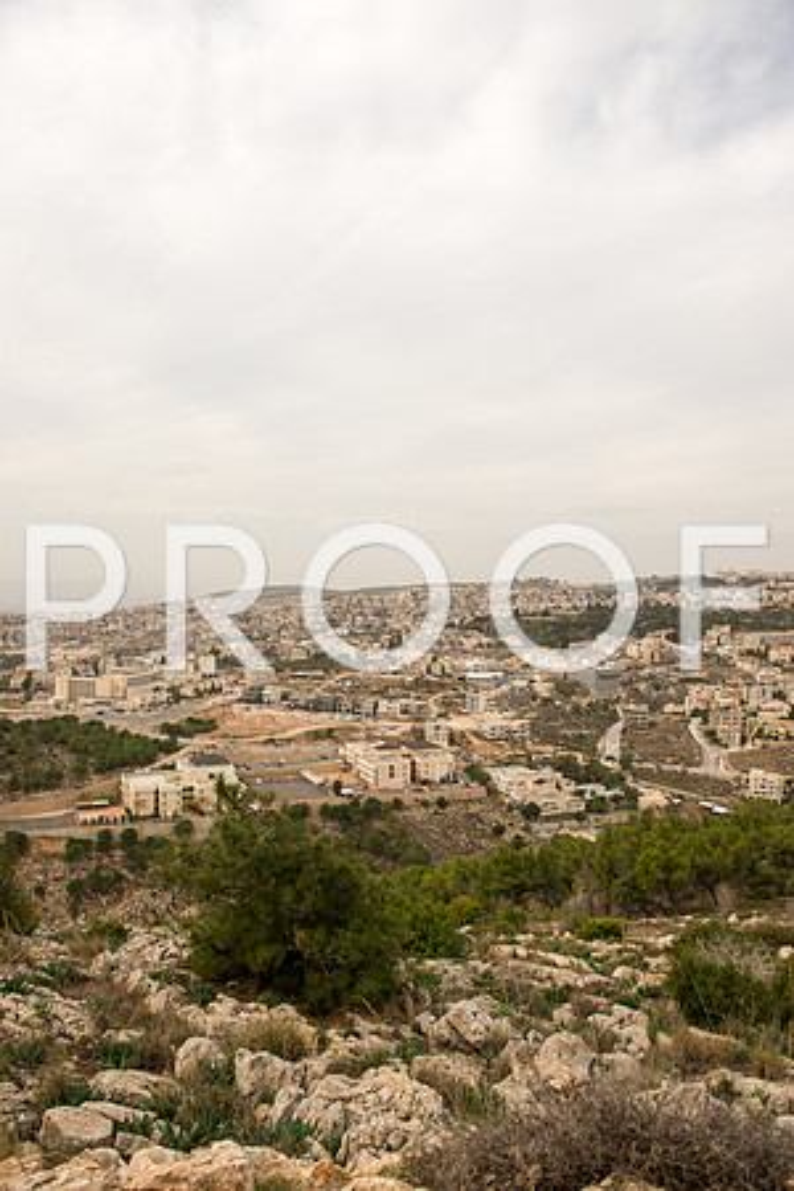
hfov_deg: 53.1
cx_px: 397
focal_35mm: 24
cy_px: 596
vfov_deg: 73.7
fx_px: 794
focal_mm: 24
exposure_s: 1/640
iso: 100
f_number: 3.5
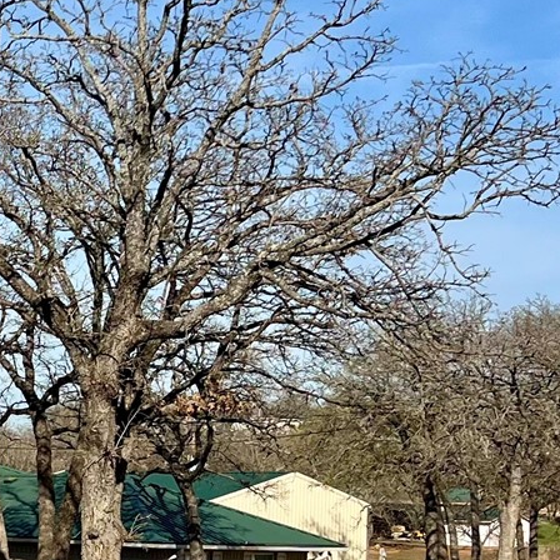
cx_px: -350
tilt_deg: -1.0
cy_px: 491
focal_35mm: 105
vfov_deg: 16.4
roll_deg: -1.3
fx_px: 1922
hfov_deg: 15.0
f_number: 1.5
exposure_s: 1/5882
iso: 50
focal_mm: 5.7
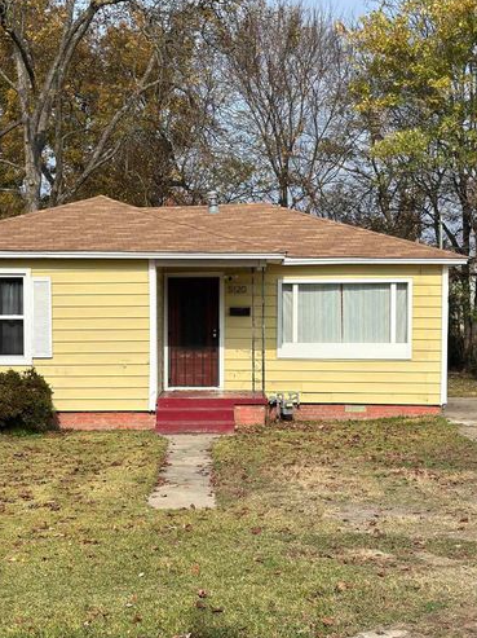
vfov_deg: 29.8
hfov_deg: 22.5
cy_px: 376
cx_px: 171
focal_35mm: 65
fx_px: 1196
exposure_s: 1/7092
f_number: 1.78
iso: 80
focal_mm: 6.86
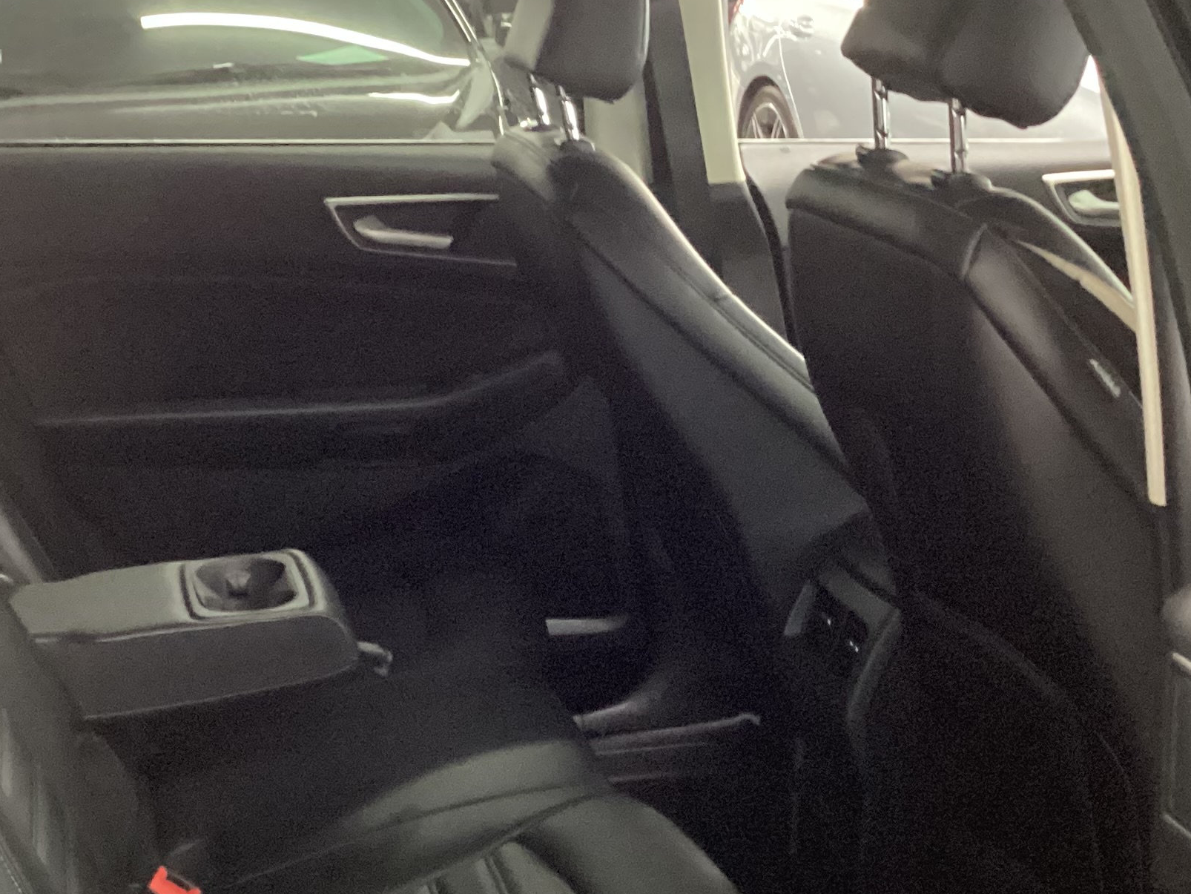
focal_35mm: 63
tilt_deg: -18.5
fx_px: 2168
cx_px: 554
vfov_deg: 23.3
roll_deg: +1.4
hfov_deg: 30.7
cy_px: 518
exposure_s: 1/20
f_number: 2.4
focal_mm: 3.3
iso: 640
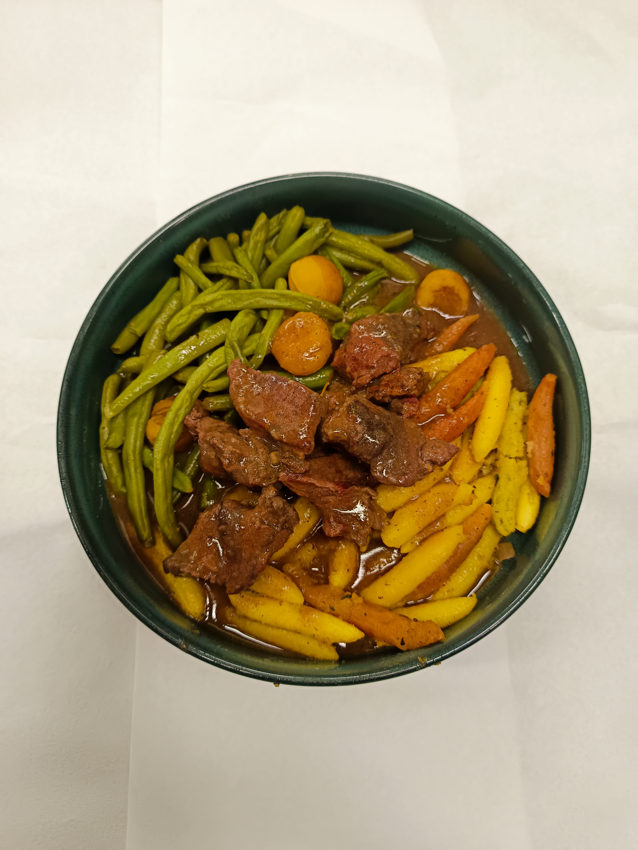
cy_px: 425
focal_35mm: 24
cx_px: 319
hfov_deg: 56.8
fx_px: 590
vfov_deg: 71.6
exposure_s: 1/50
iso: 143
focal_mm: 5.31
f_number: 1.7
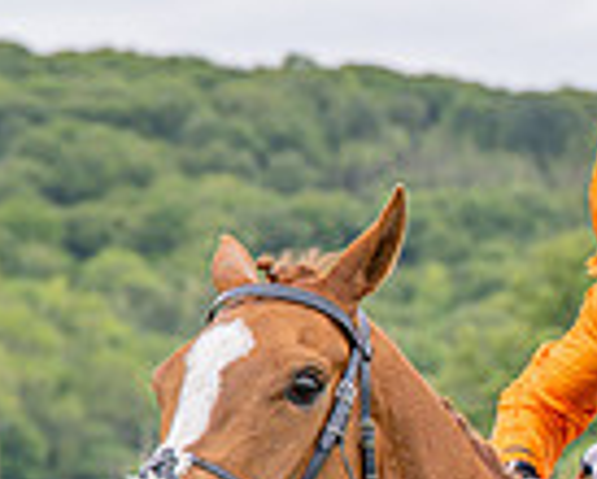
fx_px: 6936
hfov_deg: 4.9
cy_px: 747
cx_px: 681
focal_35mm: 392
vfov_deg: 3.9
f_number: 4
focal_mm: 70
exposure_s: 1/1250
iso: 400
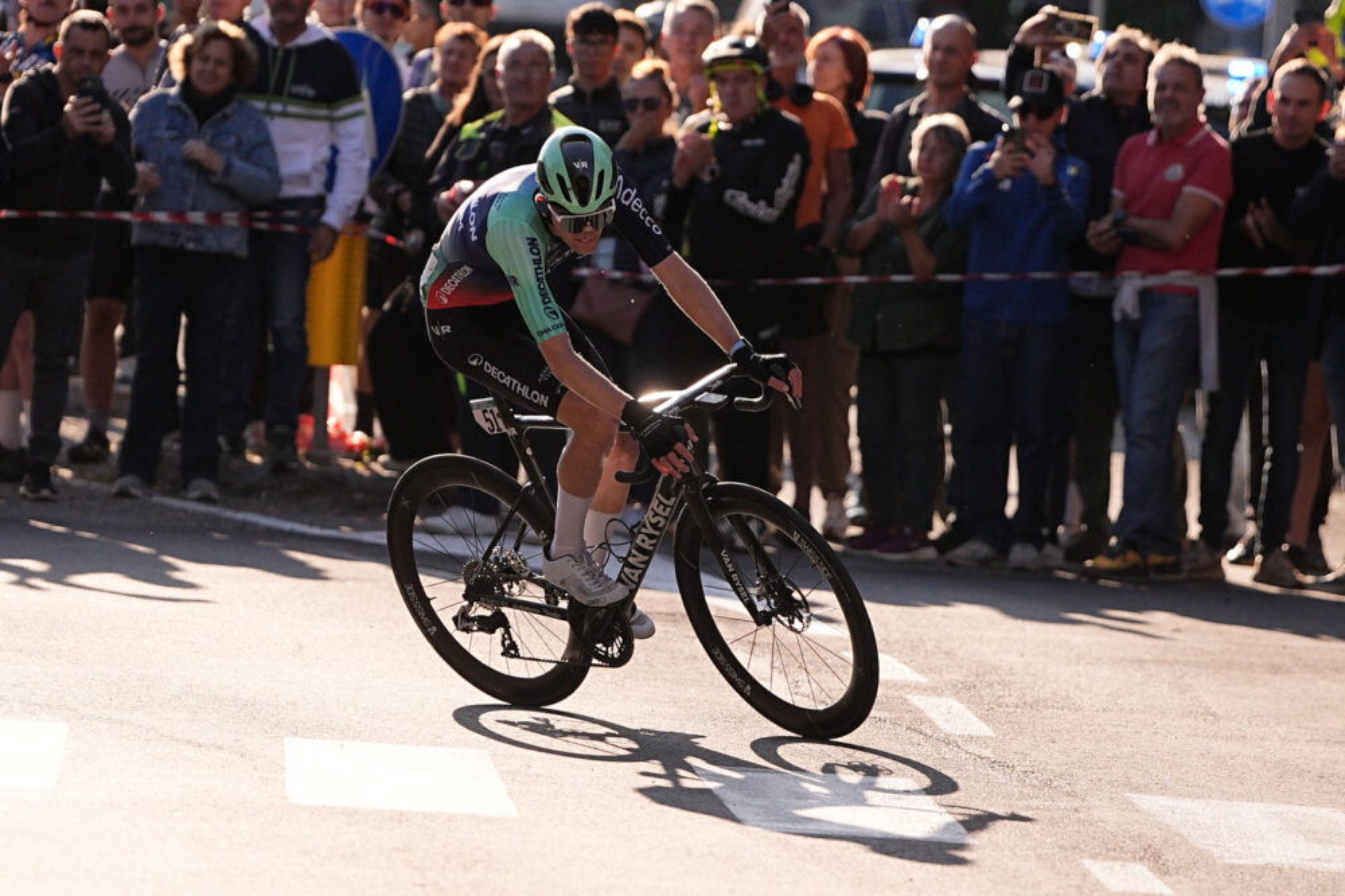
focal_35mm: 156
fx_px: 5826
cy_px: 448
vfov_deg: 8.8
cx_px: 672
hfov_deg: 13.2
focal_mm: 156
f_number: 2.8
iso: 800
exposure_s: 1/8000
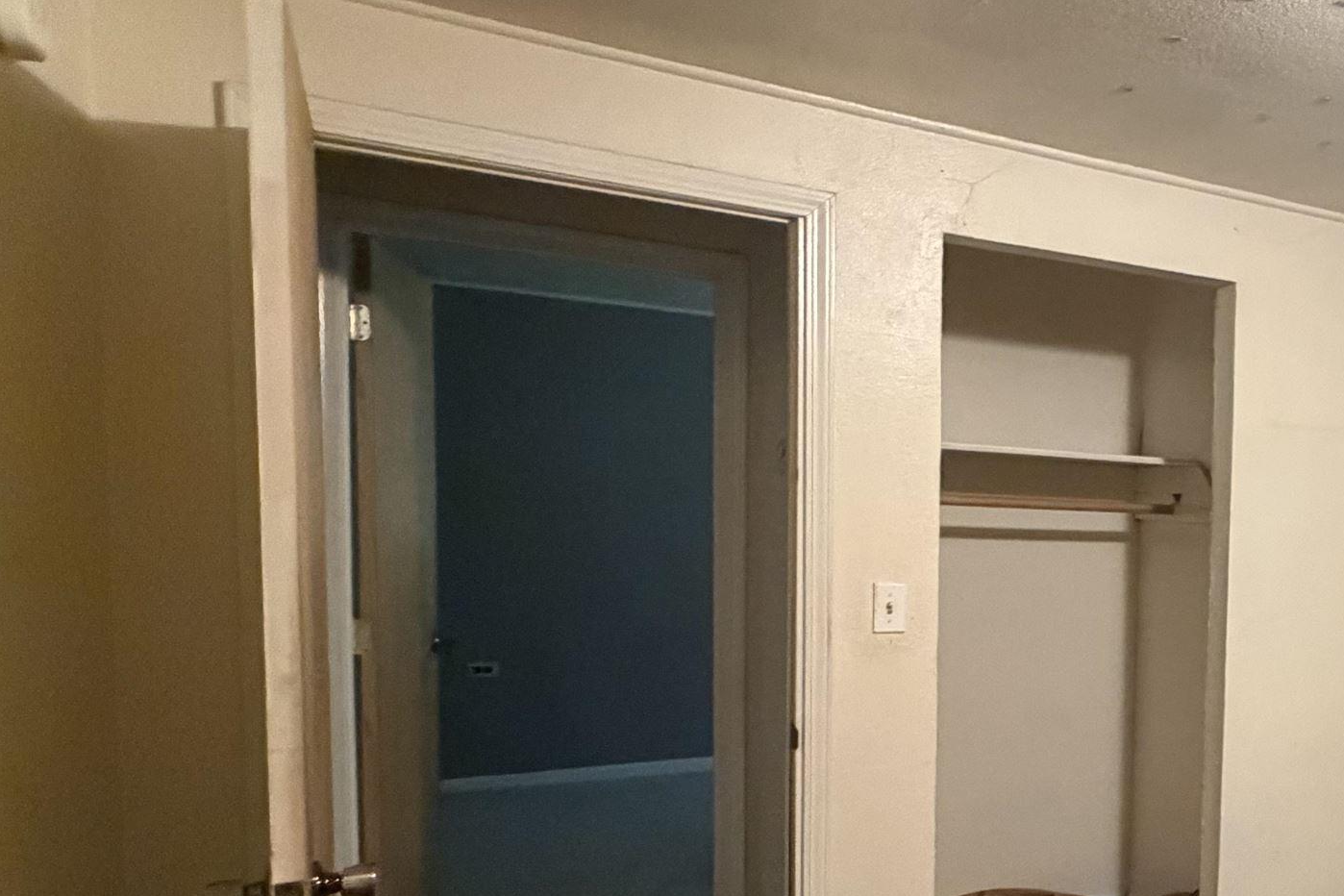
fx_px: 1195
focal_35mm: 32
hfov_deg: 47.4
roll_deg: -1.9
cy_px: 598
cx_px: 1381
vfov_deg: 40.6
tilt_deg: -5.2
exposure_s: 1/60
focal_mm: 2.22
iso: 800
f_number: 2.2
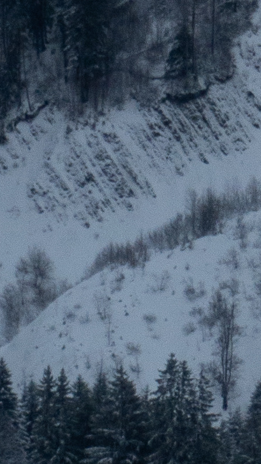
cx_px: 558
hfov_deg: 1.4
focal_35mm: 851
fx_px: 10470
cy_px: 825
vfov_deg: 2.5
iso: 500
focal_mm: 70
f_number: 4
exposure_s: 1/160
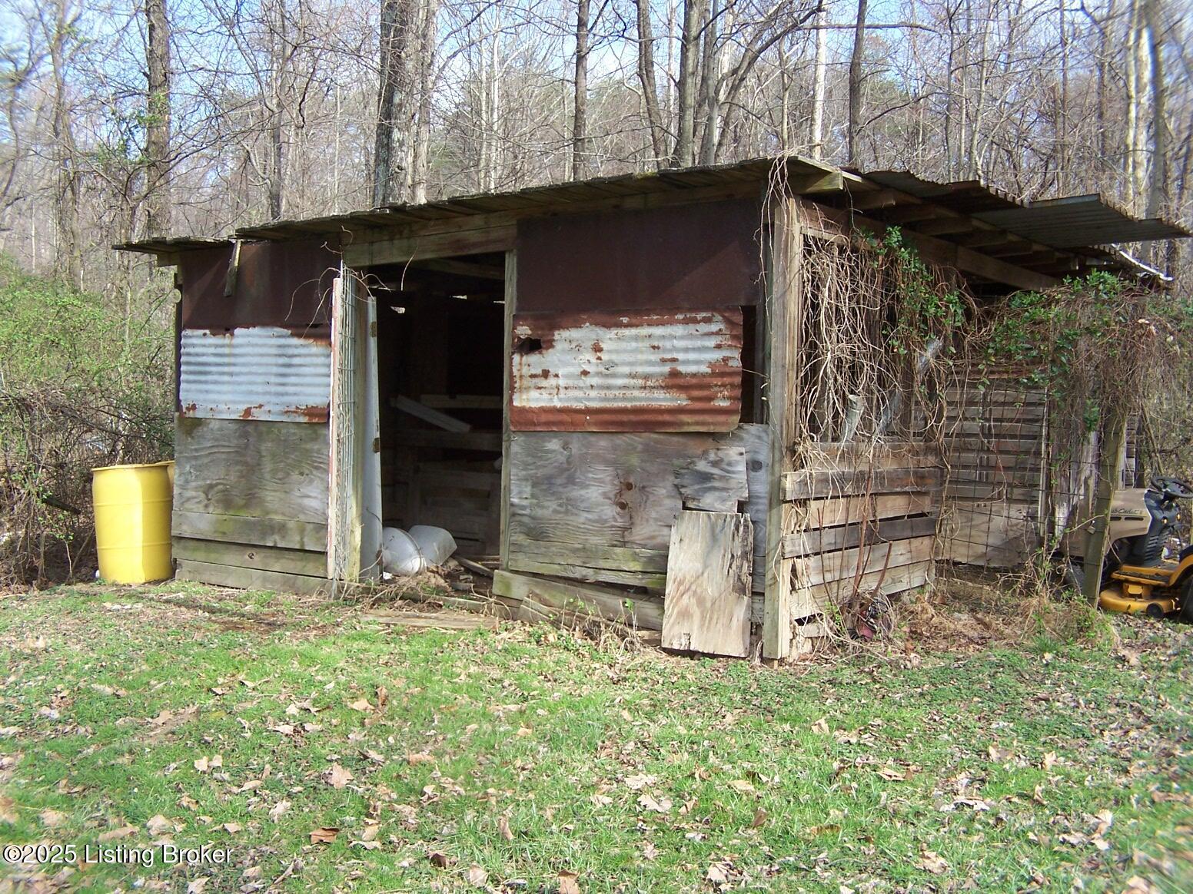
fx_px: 2033
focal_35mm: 59
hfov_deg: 32.7
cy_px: 447
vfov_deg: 24.8
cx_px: 596
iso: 80
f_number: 3.1
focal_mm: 9.8
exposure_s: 1/250
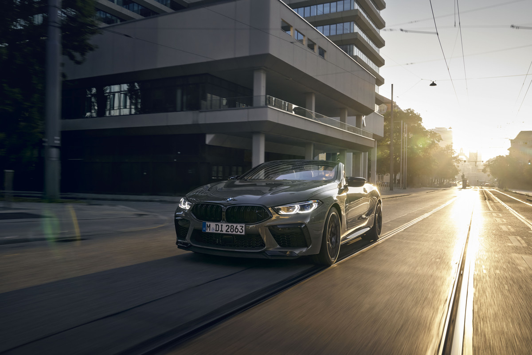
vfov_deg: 43.6
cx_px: 266
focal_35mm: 30
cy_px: 178
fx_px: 443
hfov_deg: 61.9
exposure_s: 1/40
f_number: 9
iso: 400
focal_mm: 30
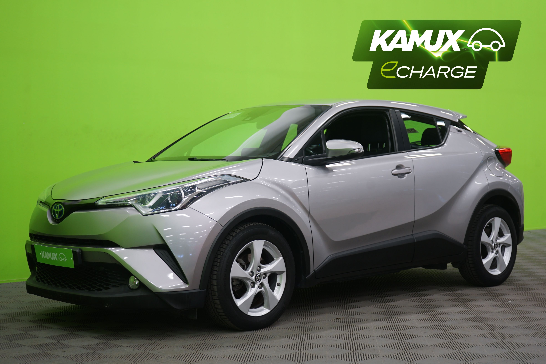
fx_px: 864
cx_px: 273
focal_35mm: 57
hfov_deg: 35.1
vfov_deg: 23.8
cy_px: 182
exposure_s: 1/8
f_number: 5
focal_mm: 57
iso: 400
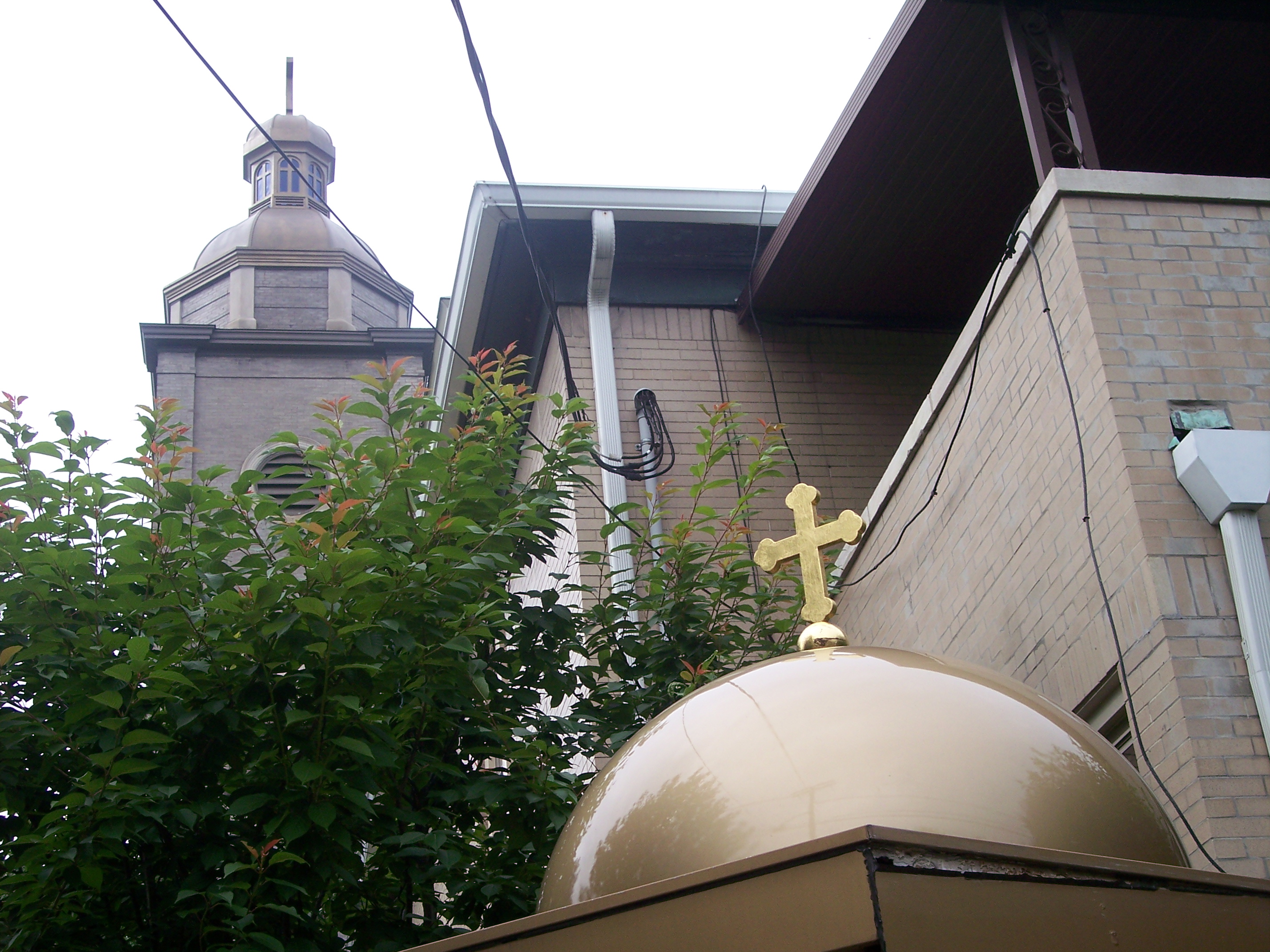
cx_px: 635
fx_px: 1908
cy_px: 476
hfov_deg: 36.8
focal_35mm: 52
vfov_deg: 28.0
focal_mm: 10.7
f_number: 4
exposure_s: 1/350
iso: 100
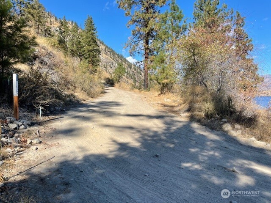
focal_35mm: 26
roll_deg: -0.6
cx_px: 136
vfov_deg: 53.1
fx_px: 204
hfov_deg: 67.3
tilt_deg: -3.1
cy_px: 102
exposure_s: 1/2398
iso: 32
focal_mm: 4.2
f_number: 1.6
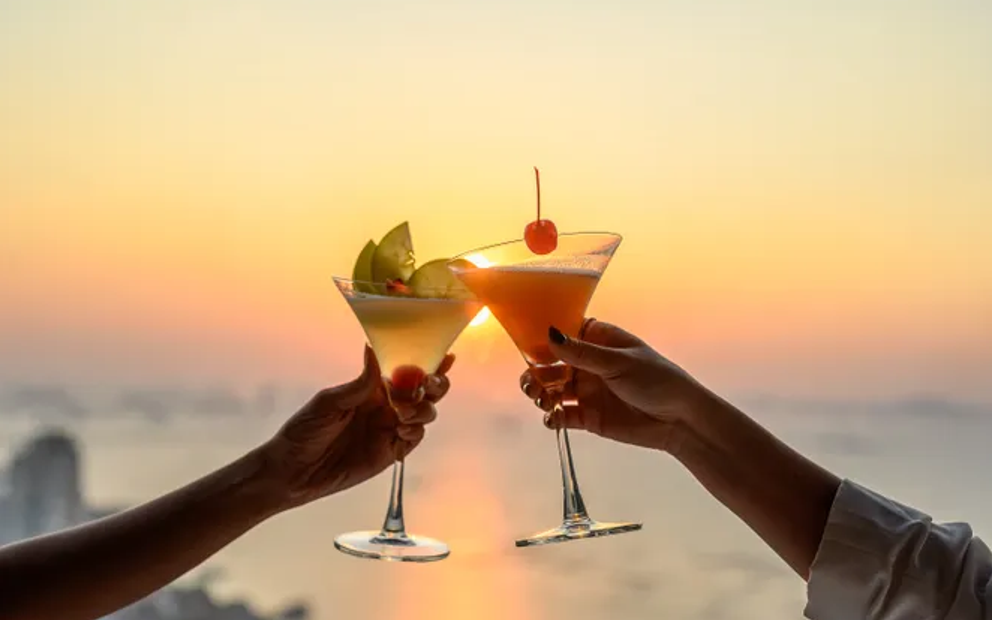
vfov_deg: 24.9
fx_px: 1406
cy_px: 300
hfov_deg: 38.9
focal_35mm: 52
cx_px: 503
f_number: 3.5
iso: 100
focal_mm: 50
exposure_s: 1/640
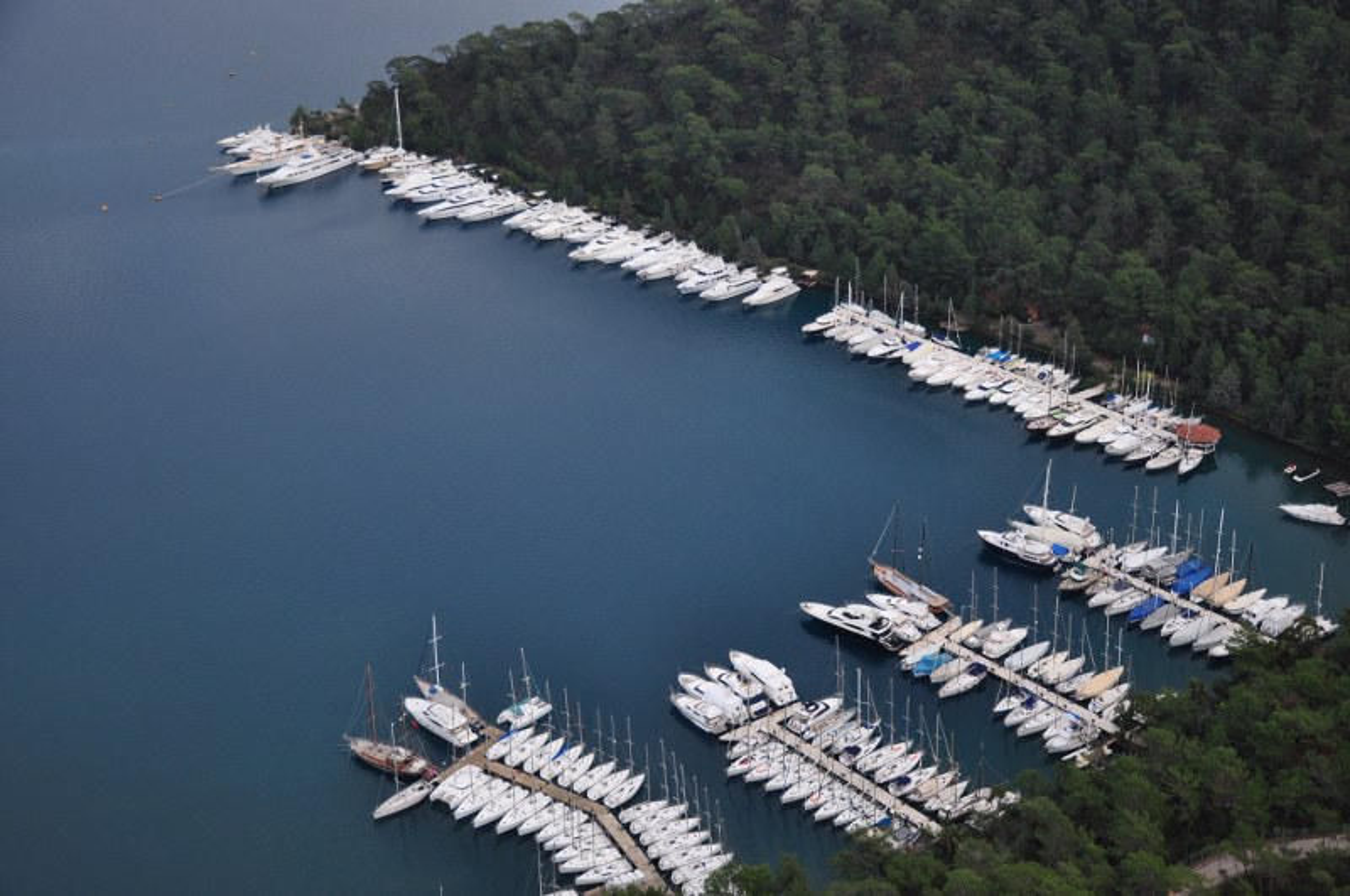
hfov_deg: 38.9
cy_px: 448
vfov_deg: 26.4
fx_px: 1910
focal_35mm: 51
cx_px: 675
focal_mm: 34
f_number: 4.5
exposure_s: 1/500
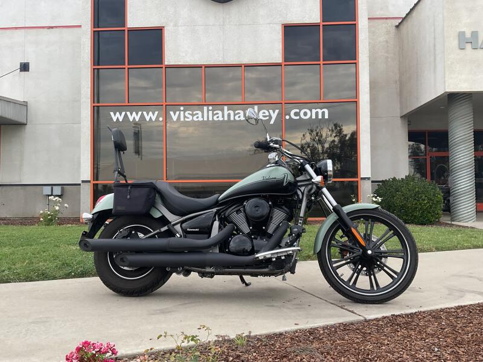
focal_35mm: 29
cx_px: 242
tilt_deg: +2.4
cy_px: 181
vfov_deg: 48.2
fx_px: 405
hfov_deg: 61.7
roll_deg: +1.7
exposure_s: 1/586
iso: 16
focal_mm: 3
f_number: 1.8
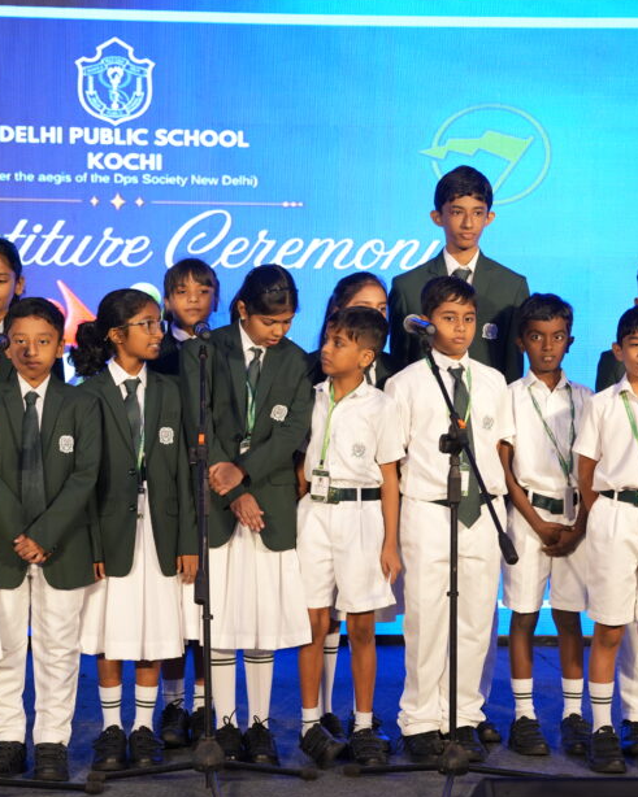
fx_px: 1971
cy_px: 425
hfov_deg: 18.4
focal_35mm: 83
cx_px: 251
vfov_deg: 22.9
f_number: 2.8
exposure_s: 1/160
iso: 400
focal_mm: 53.3
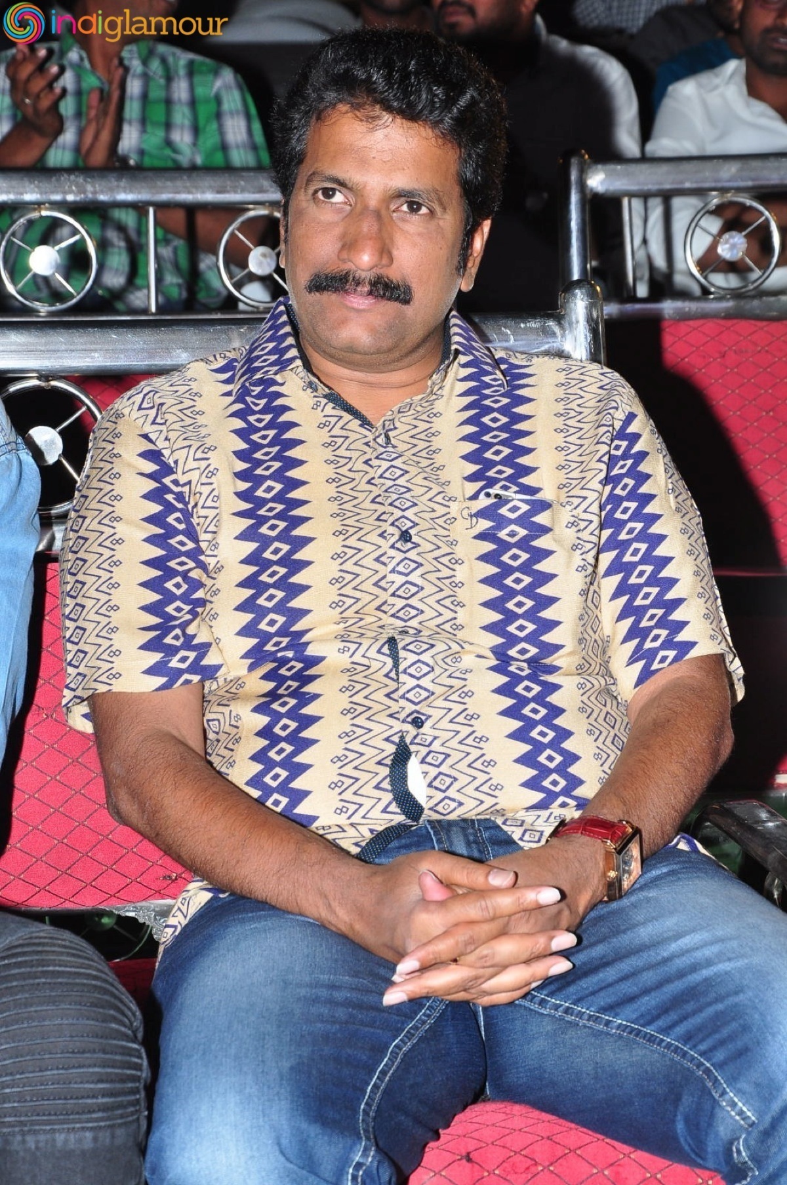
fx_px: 3453
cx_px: 394
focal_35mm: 105
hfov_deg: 13.0
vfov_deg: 19.5
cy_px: 592
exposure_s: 1/125
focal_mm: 70
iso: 400
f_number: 9
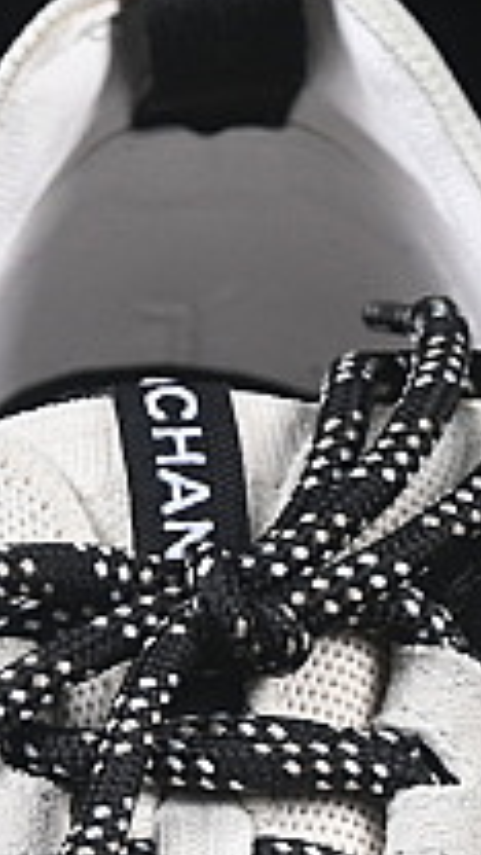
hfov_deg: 3.0
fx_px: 9251
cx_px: -181
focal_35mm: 408
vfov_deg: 5.3
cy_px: 1192
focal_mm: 50
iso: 160
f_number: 7.1
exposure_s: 1/60
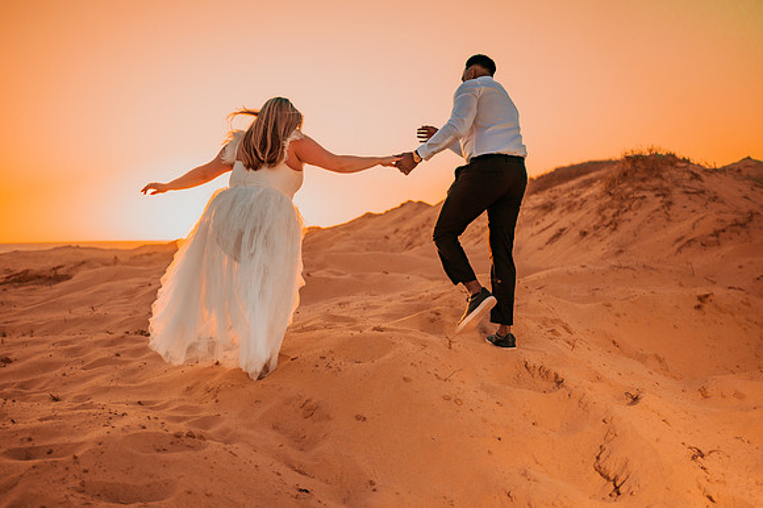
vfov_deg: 37.8
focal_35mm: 35
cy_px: 254
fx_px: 741
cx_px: 382
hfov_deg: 54.5
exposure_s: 1/8000
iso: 100
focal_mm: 35
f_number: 1.8
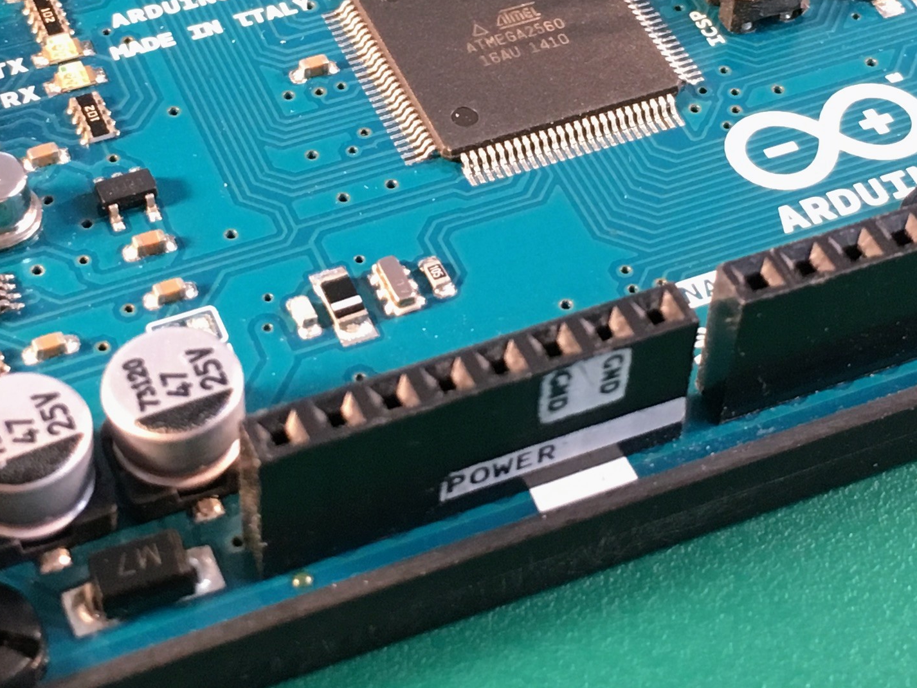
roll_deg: -2.5
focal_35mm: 82
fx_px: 2172
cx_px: 434
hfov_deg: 23.8
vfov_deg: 17.7
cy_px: 83
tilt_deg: -43.8
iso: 160
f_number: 2.2
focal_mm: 4.15
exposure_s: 1/33
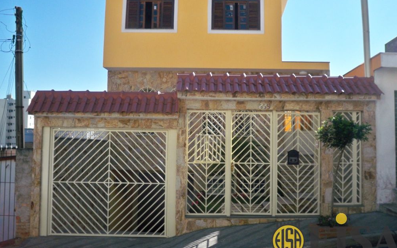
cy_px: 112
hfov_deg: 51.5
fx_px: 411
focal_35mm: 38
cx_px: 200
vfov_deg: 33.6
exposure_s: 1/500
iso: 160
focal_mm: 6.3
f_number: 4.7
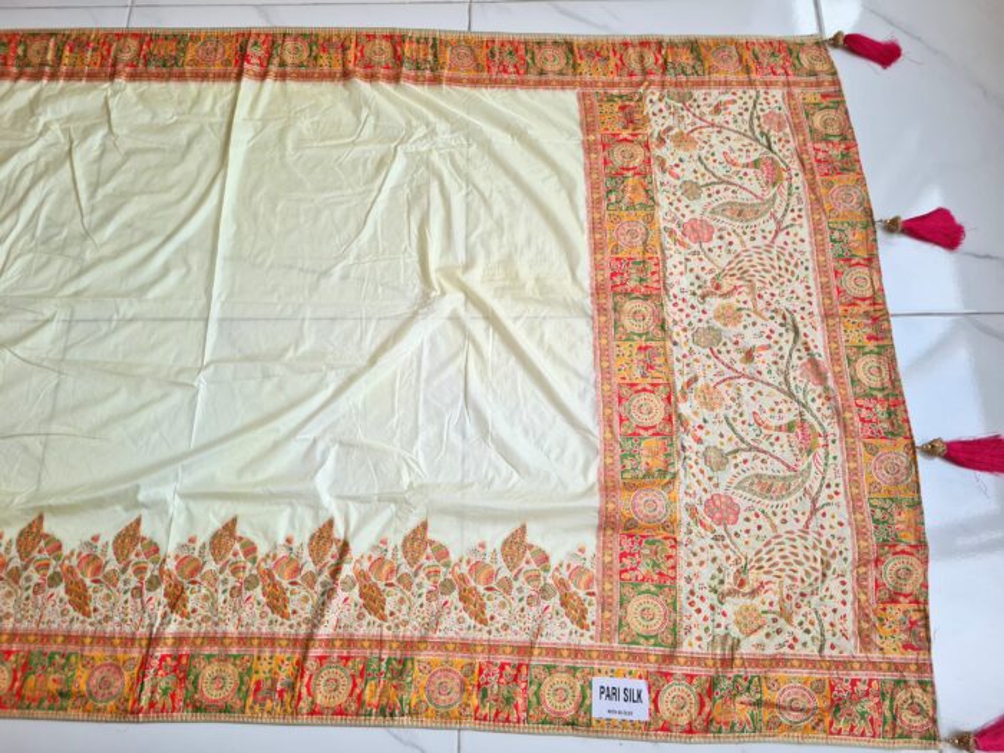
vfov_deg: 53.1
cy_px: 376
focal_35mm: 26
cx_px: 502
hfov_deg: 67.3
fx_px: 754
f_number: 1.8
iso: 80
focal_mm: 5.4
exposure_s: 1/120
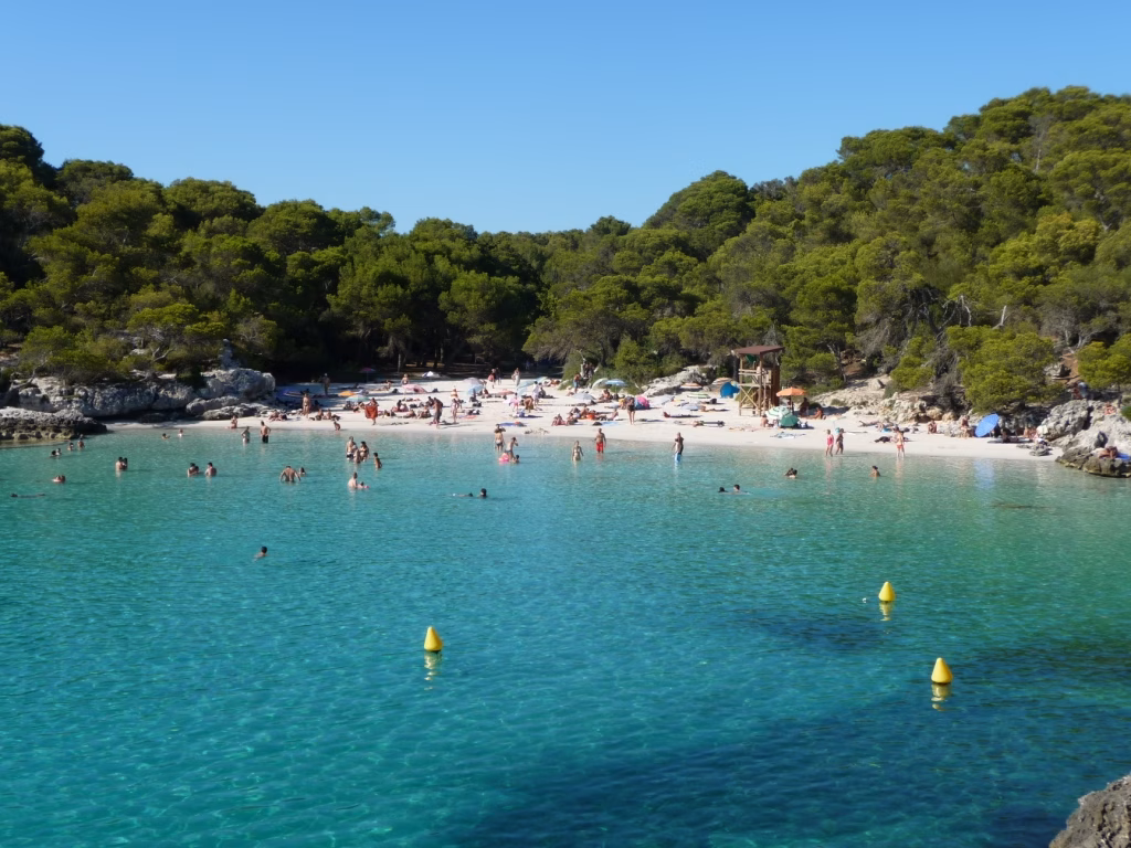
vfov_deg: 29.1
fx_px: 1634
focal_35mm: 50
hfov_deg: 38.2
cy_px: 424
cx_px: 566
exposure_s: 1/800
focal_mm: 8.5
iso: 100
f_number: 4.2
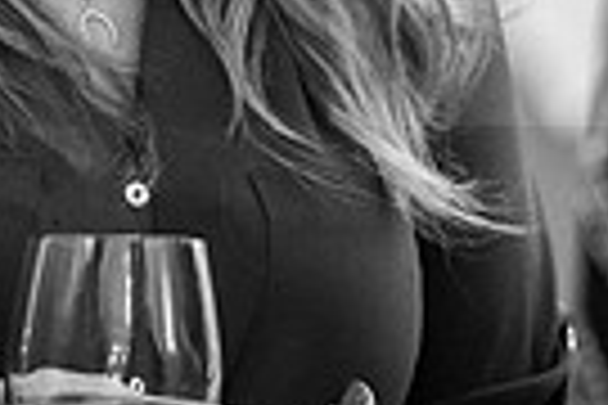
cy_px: -313
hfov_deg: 2.4
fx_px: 14253
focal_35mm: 844
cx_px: 333
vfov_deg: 1.6
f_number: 2.8
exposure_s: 1/160
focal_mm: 197
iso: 6400
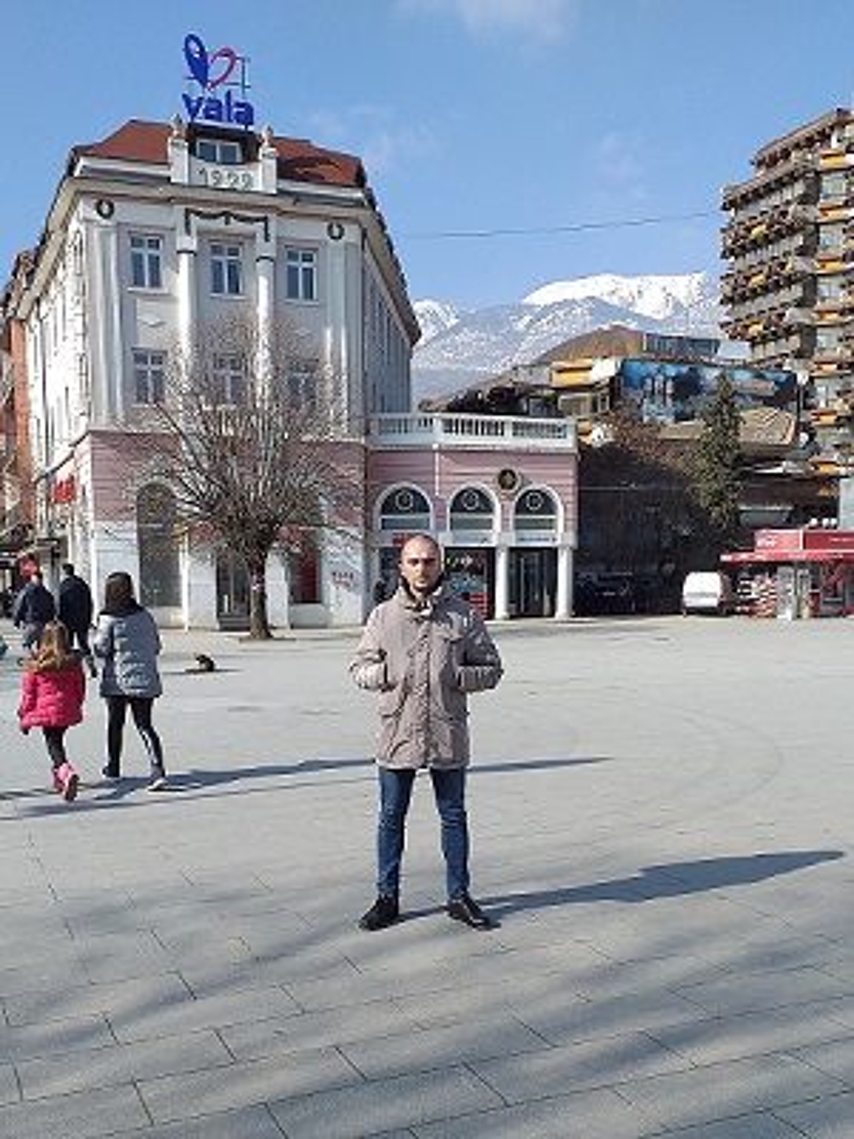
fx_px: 888
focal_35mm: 27
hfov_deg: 51.4
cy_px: 570
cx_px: 427
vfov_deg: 65.3
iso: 40
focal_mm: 3.6
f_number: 1.9
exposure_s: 1/1153
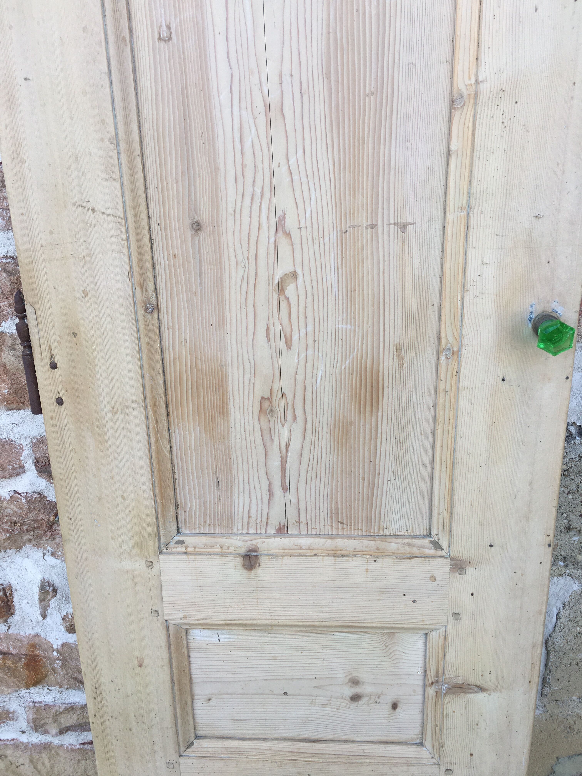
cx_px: 291
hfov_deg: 48.2
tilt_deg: -25.5
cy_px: 388
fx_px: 650
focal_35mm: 29
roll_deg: +1.9
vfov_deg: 61.7
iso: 25
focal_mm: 4.15
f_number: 2.2
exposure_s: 1/173
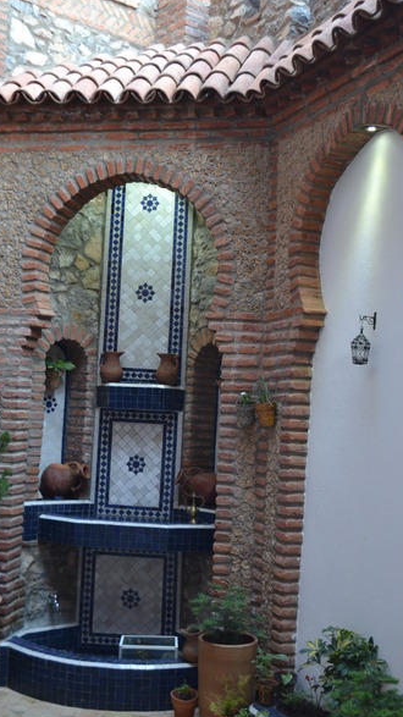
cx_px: 227
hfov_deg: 26.5
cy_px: 363
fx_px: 855
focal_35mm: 45
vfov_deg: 45.5
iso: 450
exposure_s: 1/15
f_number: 4.5
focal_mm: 28
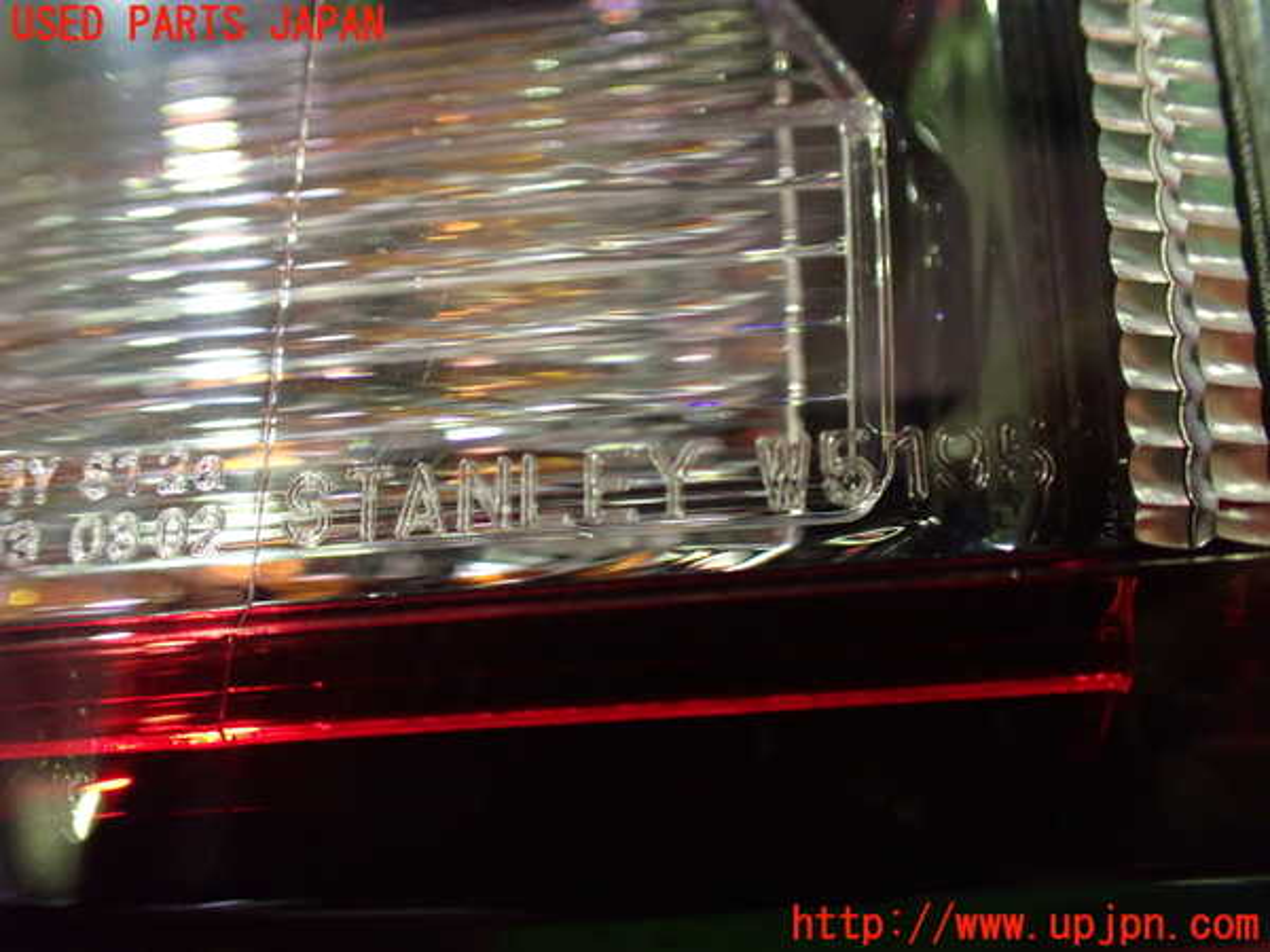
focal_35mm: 30
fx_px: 1101
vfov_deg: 46.8
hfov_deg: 60.0
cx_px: 635
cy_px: 476
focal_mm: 5.4
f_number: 2.3
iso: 1000
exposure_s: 1/30
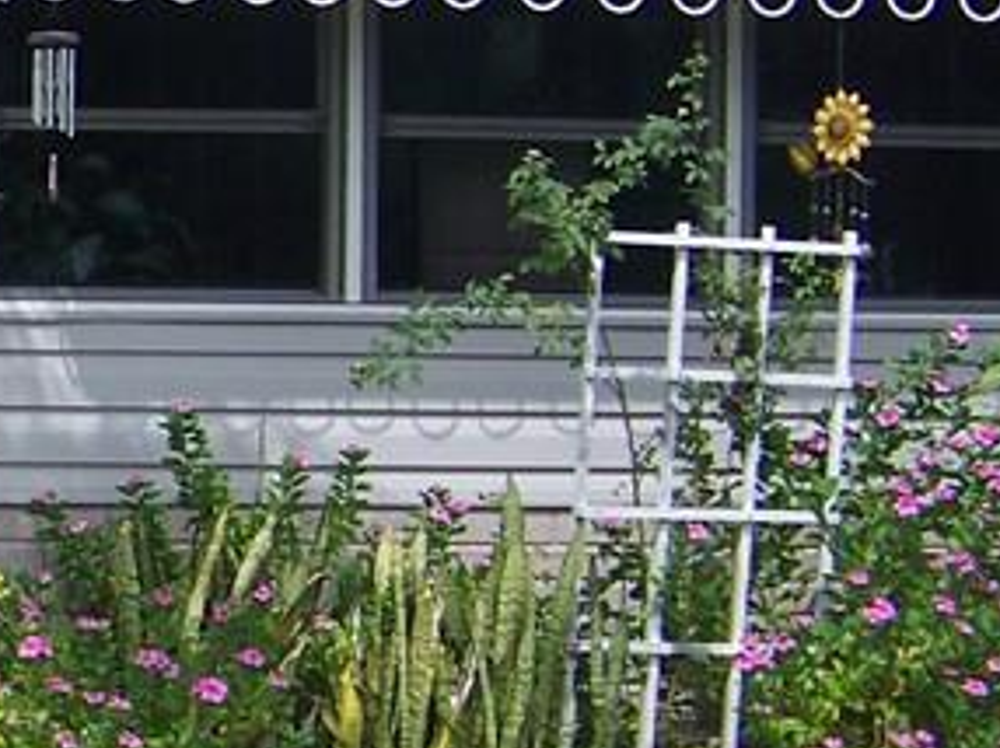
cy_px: 412
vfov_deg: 11.5
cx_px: -668
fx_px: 3723
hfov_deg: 14.0
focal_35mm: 129
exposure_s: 1/800
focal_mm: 5.85
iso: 64
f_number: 2.8
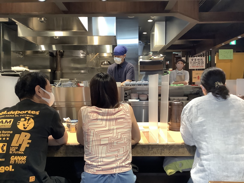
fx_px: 218
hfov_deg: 58.4
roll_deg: -0.7
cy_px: 92
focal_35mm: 31
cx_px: 122
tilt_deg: -2.0
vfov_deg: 45.4
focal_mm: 3.3
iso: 200
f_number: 2.4
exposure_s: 1/50
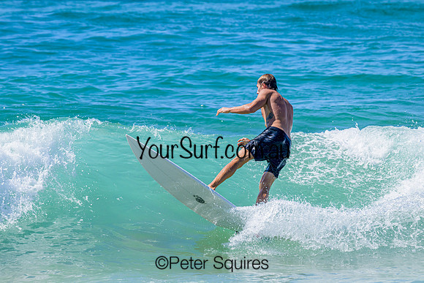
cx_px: 212
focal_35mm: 480
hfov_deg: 4.3
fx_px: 5654
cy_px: 142
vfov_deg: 2.9
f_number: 11
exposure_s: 1/2000
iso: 900
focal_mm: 480
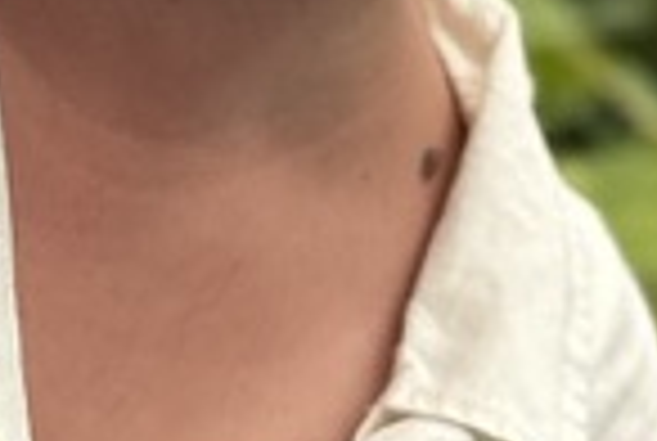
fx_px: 6382
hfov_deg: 5.9
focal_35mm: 349
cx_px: 256
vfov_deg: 3.9
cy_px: -504
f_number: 1.78
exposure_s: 1/895
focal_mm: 6.76
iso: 80
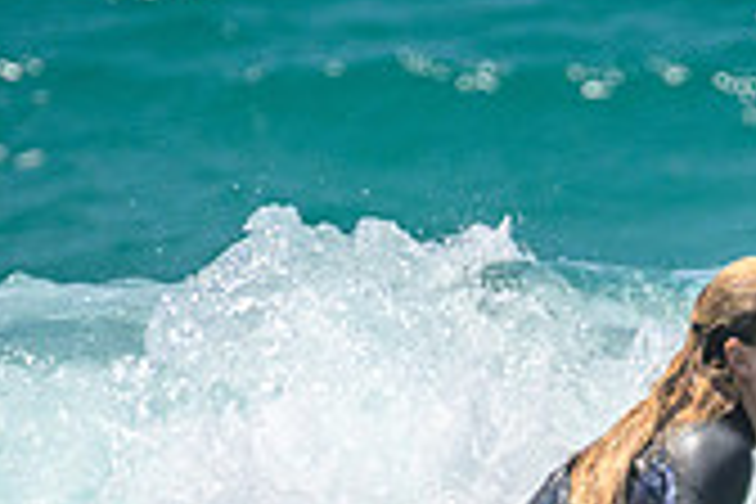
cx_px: 860
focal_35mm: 2762
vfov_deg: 0.5
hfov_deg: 0.7
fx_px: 57997
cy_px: 695
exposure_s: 1/2000
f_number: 11
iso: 800
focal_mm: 800
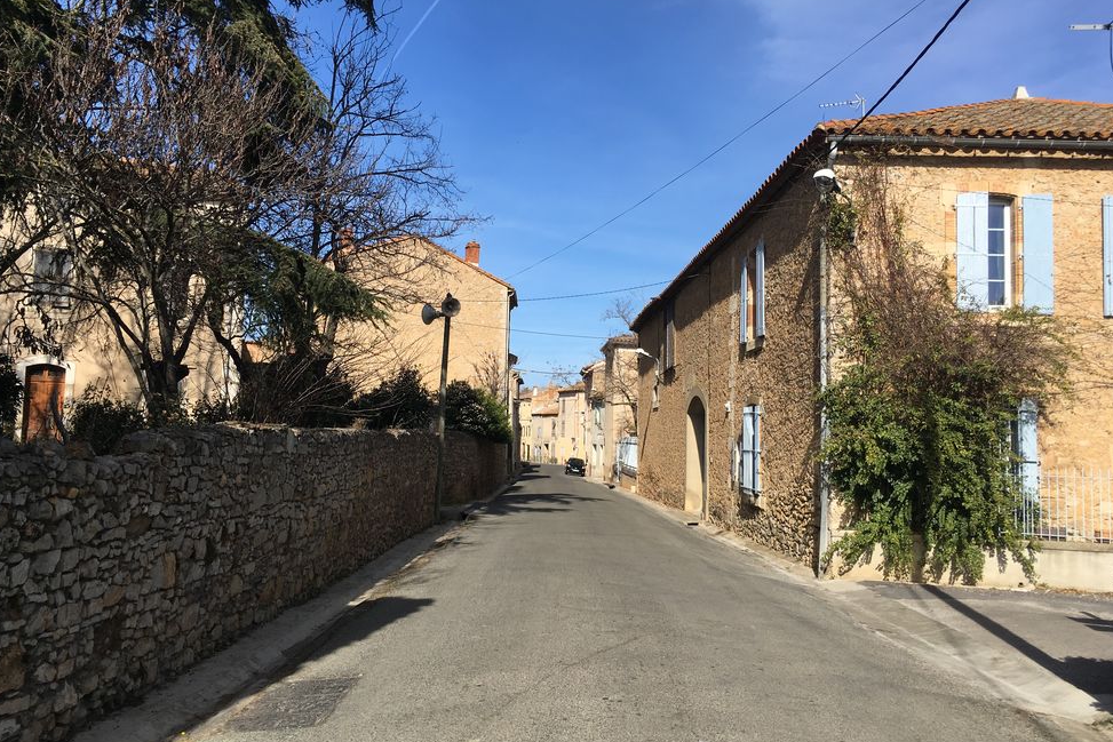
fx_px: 958
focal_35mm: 31
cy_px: 345
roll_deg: -1.5
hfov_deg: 60.3
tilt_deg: +6.6
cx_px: 556
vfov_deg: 42.3
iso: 25
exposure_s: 1/1603
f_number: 2.2
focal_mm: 4.15
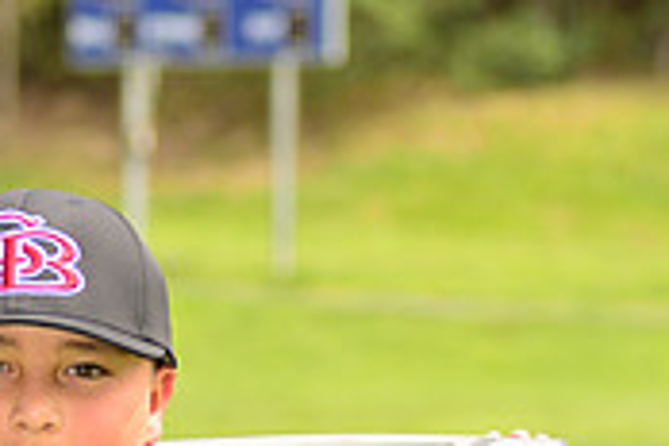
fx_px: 5890
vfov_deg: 4.3
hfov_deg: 6.5
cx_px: 227
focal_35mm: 317
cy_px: 498
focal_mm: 95
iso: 100
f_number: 5
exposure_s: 1/250
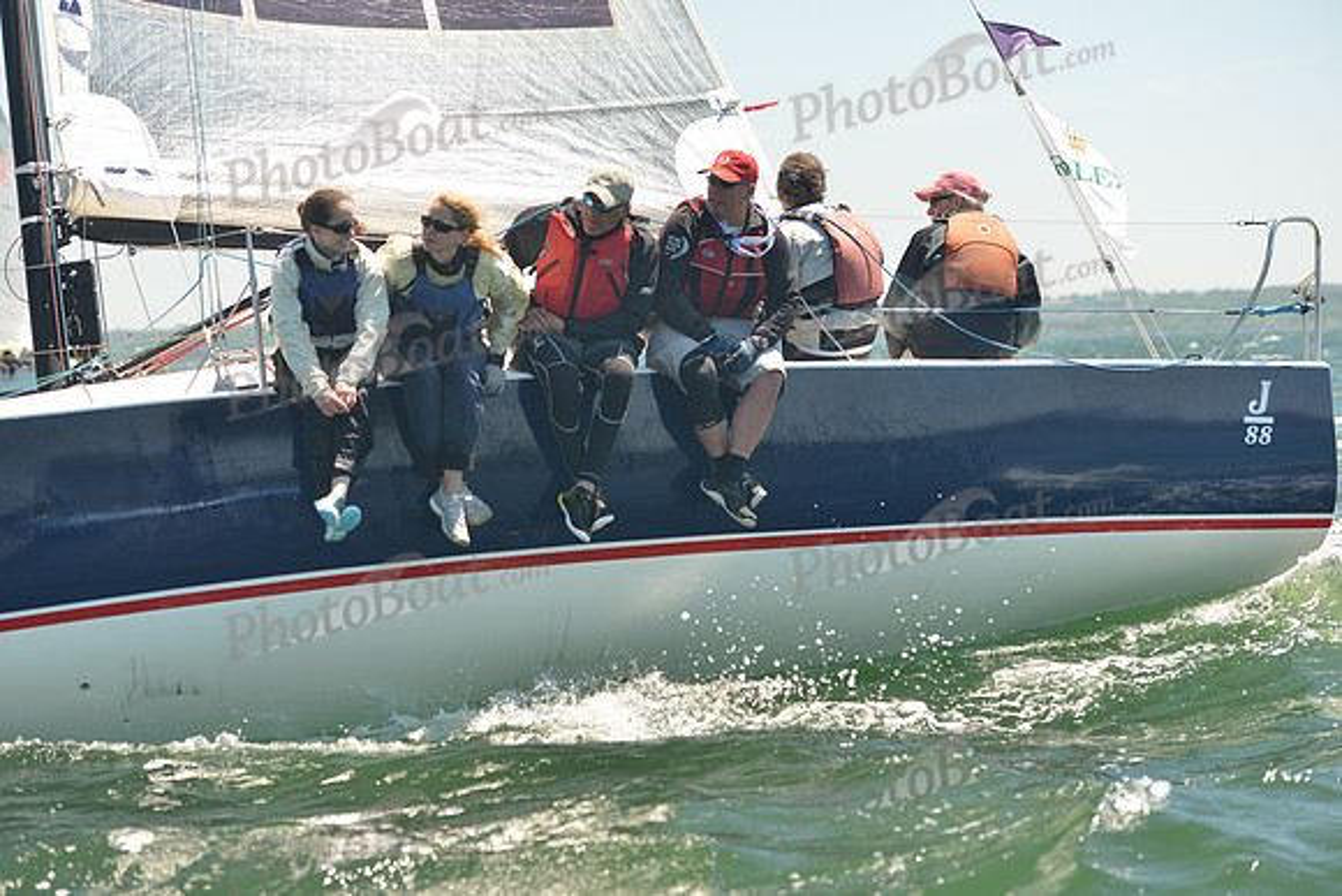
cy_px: 448
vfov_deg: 14.0
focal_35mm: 98
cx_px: 671
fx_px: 3654
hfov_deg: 20.8
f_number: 4
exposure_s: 1/800
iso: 400
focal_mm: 98
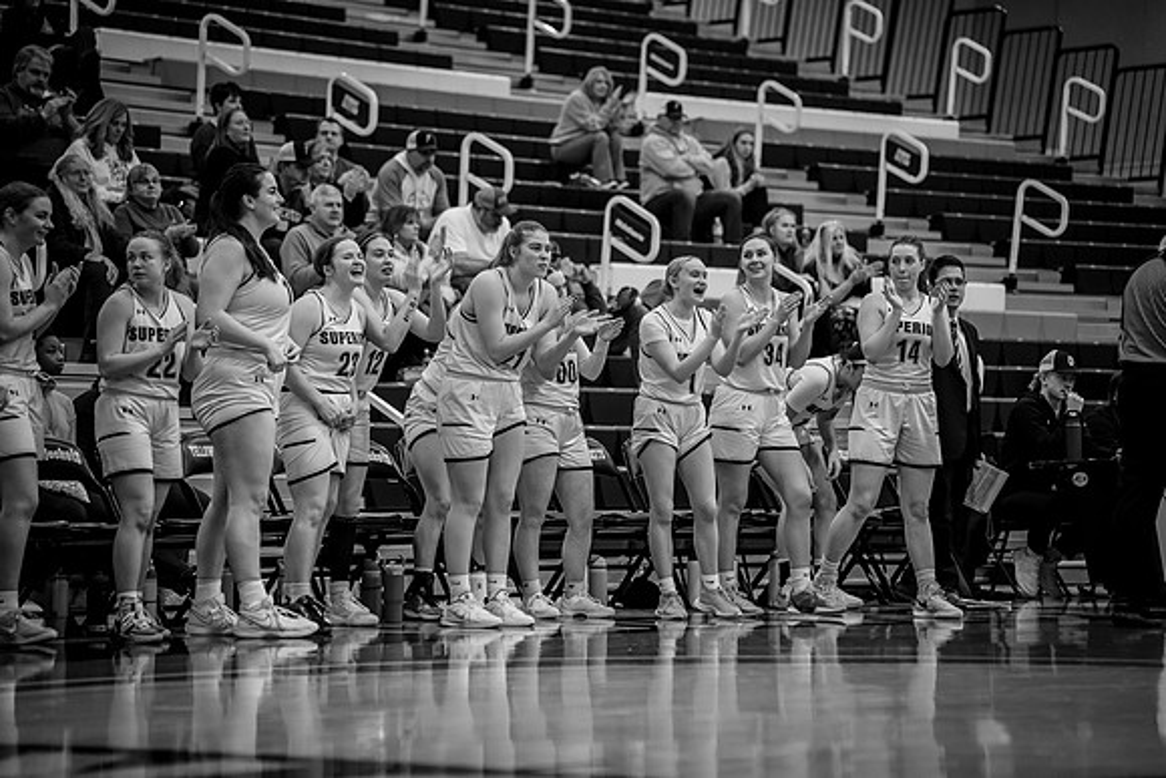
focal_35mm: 128
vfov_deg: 10.8
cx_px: 583
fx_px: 4132
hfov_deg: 16.1
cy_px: 389
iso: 1600
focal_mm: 123
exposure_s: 1/640
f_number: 2.8
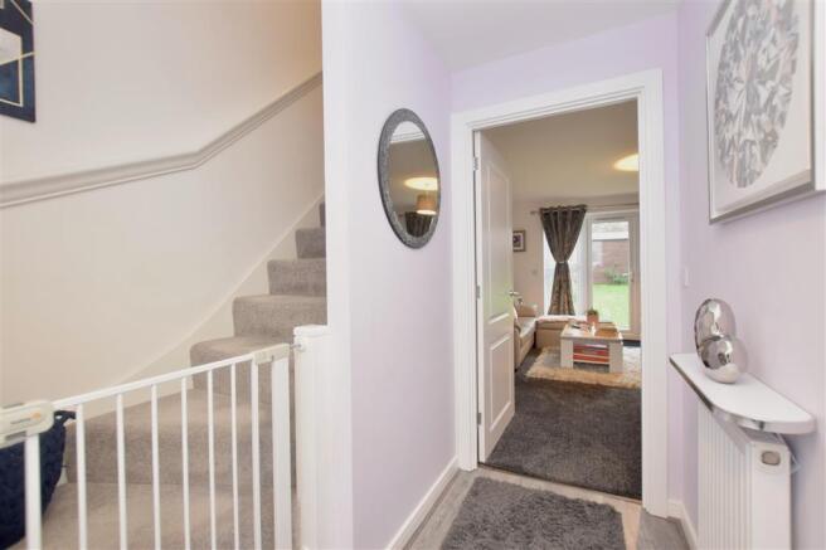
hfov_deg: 100.4
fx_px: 344
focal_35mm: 15
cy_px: 275
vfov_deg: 77.3
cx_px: 413
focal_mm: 10
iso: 500
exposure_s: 1/8
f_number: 8
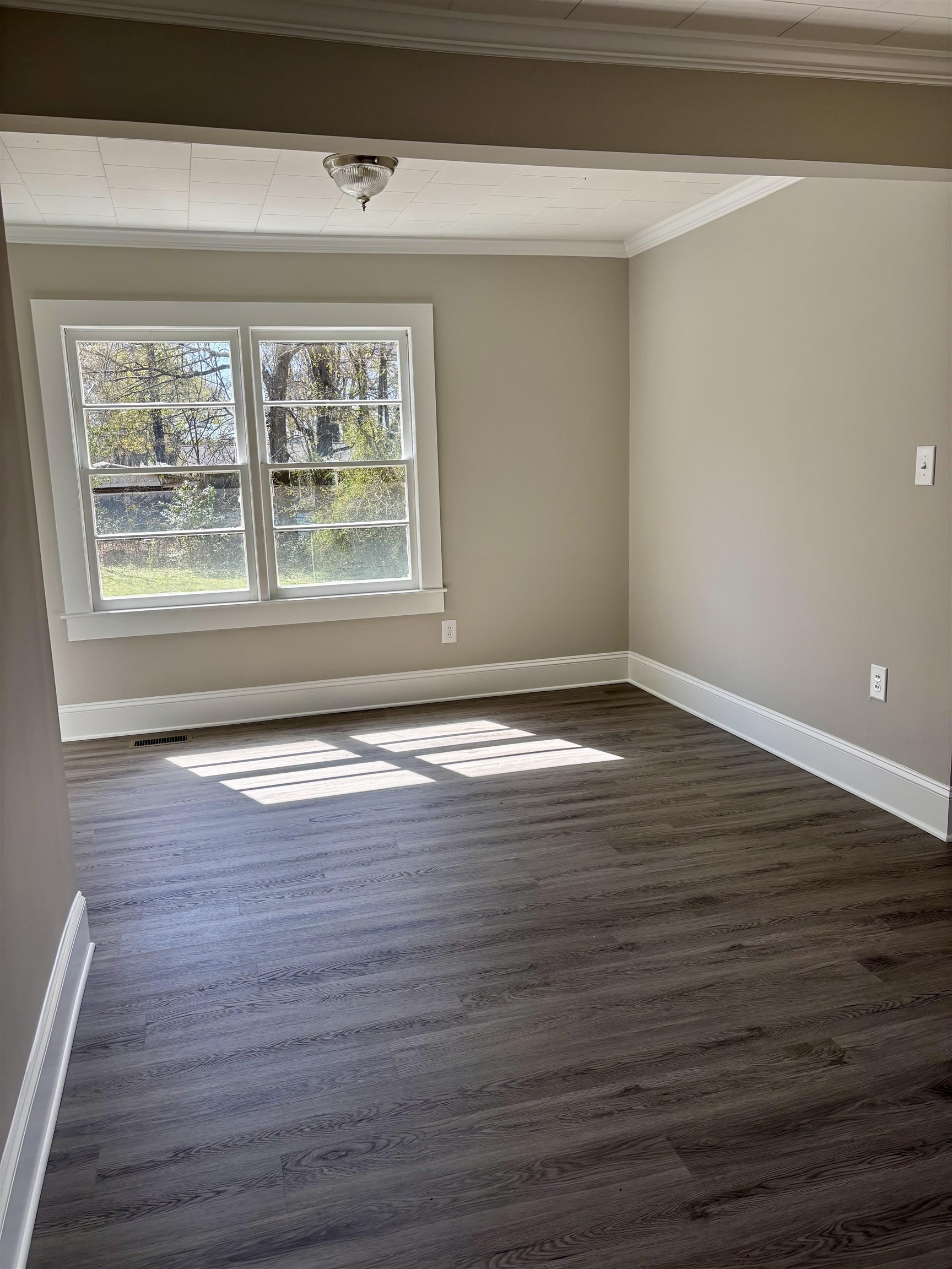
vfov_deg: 67.3
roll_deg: +0.9
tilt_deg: -10.3
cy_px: 634
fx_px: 953
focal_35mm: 26
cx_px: 476
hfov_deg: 53.1
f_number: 1.6
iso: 50
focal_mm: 5.96
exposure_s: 1/393
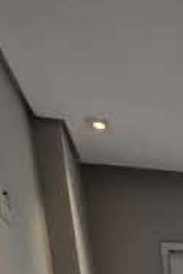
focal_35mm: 59
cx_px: 339
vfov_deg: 22.2
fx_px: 450
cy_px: 482
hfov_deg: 17.9
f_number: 2.2
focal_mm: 1.74
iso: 50
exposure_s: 1/165
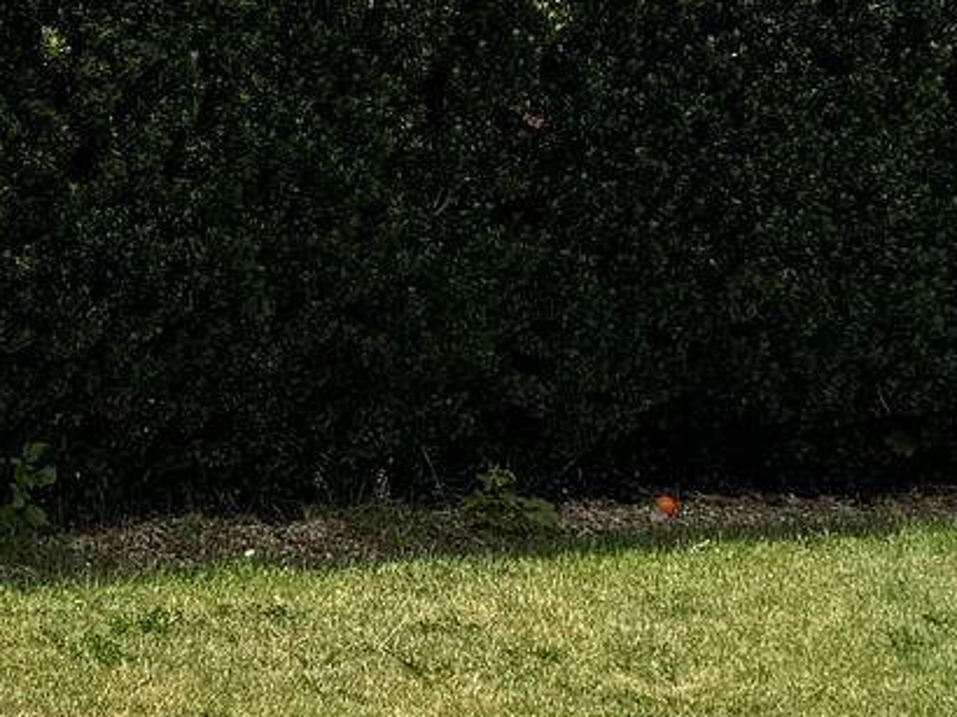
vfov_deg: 12.1
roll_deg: -1.3
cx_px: -170
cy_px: -93
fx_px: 3316
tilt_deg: +0.4
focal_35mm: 120
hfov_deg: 15.8
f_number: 1.78
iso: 80
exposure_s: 1/7092
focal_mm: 6.76
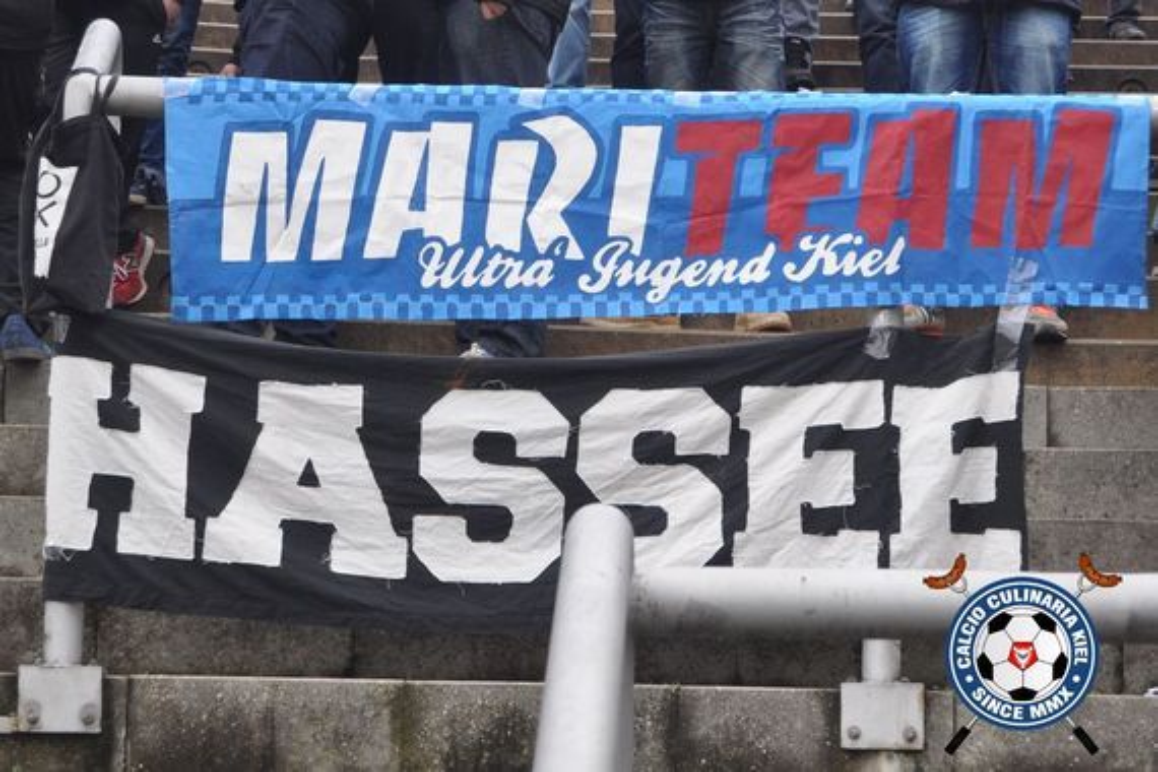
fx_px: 2654
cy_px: 386
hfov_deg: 24.6
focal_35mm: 82
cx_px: 579
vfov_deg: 16.6
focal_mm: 55
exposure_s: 1/60
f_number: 5.6
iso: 640
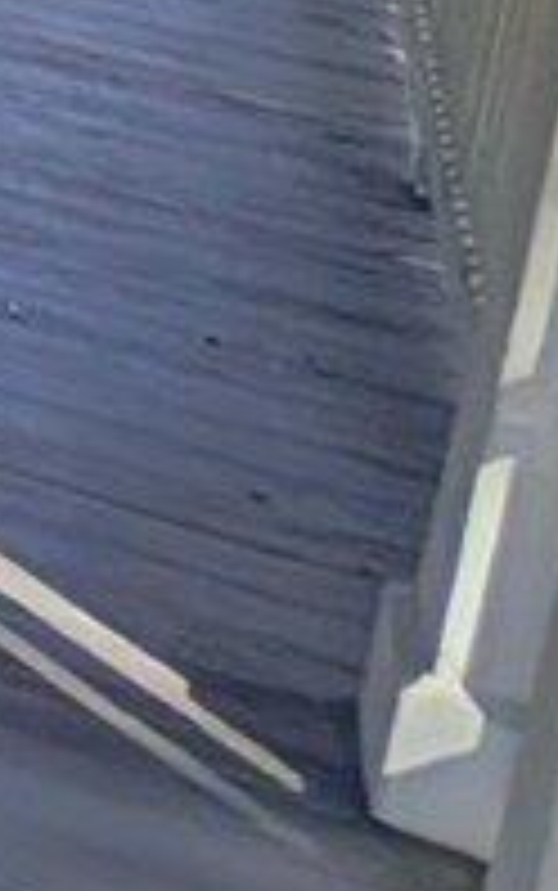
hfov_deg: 5.0
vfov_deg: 16.3
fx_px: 2503
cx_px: -2840
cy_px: -803
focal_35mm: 103
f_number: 1.7
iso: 50
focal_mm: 2.02
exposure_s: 1/1582
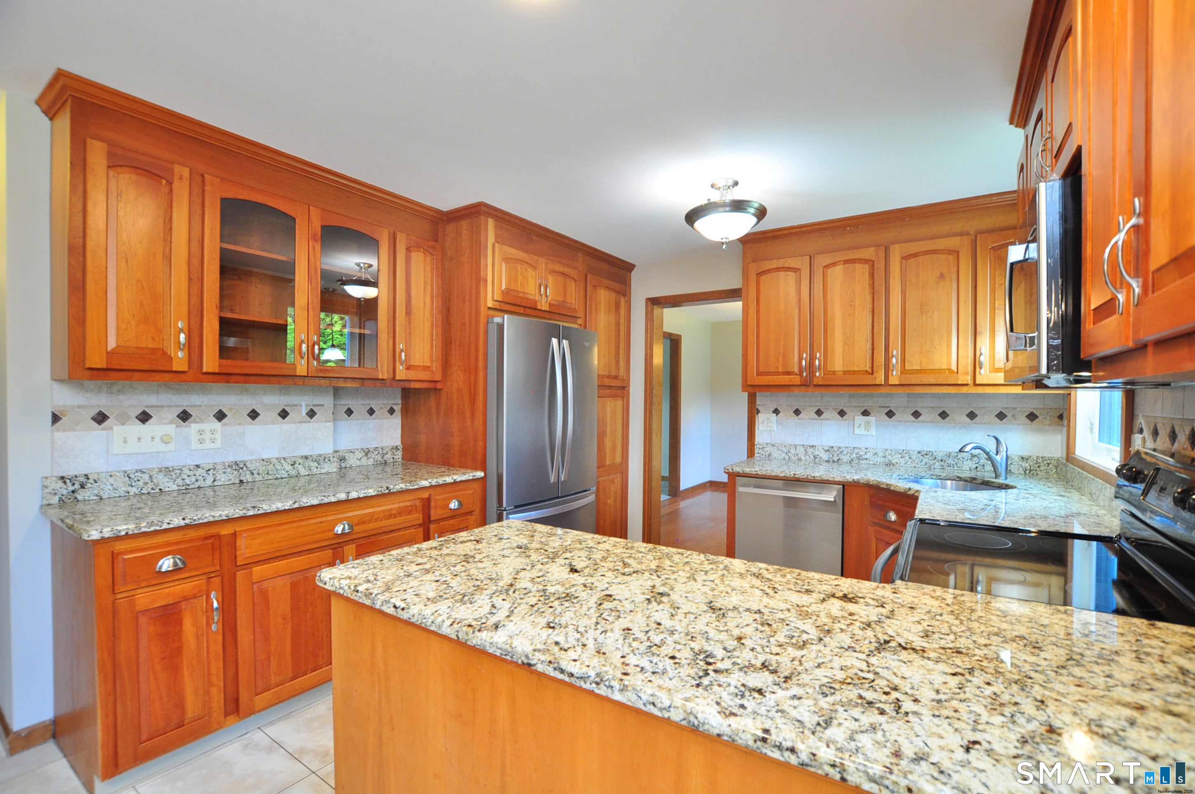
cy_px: 397
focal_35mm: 15
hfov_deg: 100.5
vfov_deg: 77.2
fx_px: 497
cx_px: 598
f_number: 5
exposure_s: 1/30
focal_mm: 10
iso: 640
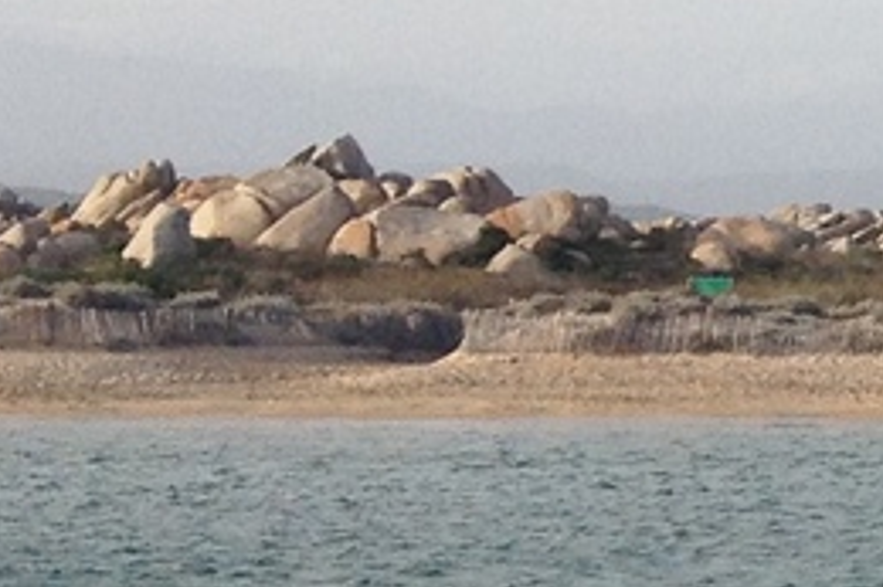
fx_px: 5491
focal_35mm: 224
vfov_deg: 6.1
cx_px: 2204
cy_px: -64
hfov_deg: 8.3
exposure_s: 1/986
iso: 64
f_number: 2.4
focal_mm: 4.28
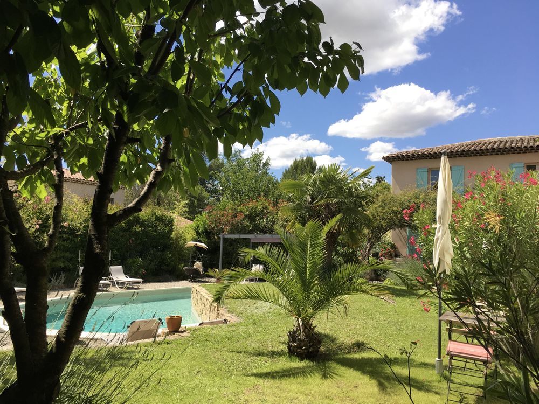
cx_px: 270
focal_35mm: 29
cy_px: 202
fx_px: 452
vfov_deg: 48.2
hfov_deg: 61.7
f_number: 2.2
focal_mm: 4.15
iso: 32
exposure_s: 1/1479
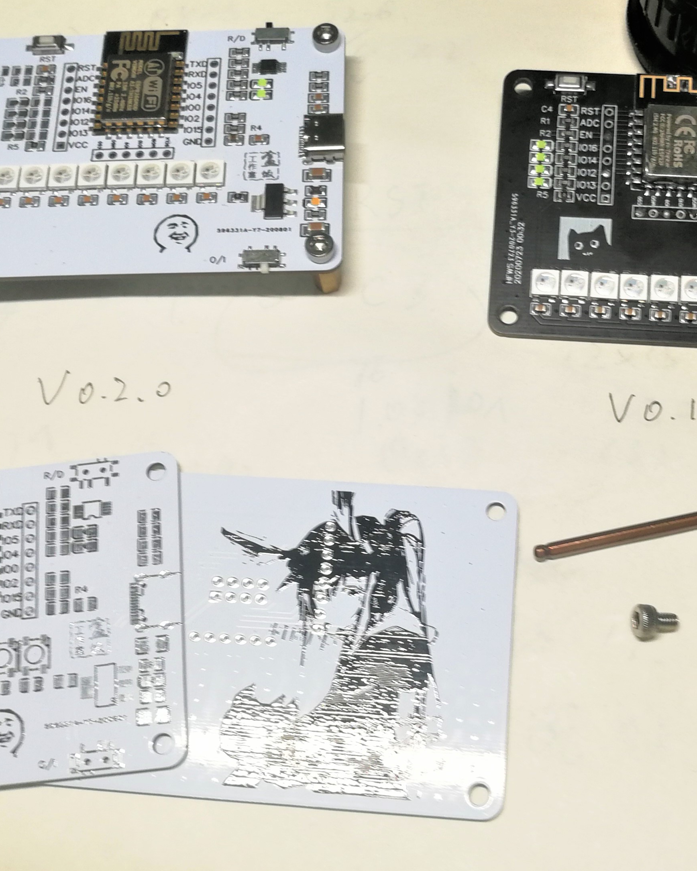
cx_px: 433
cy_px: 421
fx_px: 1212
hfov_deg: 32.0
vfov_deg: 39.5
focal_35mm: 47
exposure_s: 1/50
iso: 64
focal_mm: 3.84
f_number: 2.2
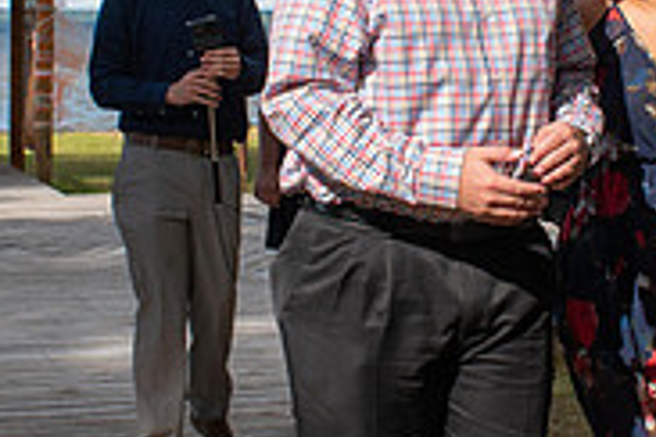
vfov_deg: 13.6
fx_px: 1822
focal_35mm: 100
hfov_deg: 20.4
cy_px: 59
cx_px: 401
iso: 200
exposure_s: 1/320
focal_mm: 21
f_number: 9
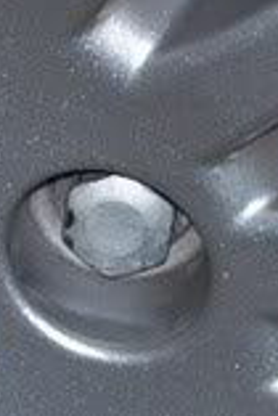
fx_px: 5282
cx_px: 447
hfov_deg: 3.0
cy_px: 265
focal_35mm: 457
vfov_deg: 4.5
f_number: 4.8
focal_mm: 18
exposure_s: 1/128
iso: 80
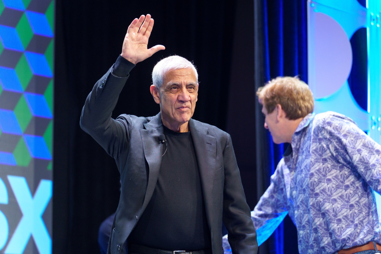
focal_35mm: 127
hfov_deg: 16.1
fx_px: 1344
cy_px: 127
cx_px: 190
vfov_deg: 10.8
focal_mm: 127
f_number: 2.8
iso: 3200
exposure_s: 1/250
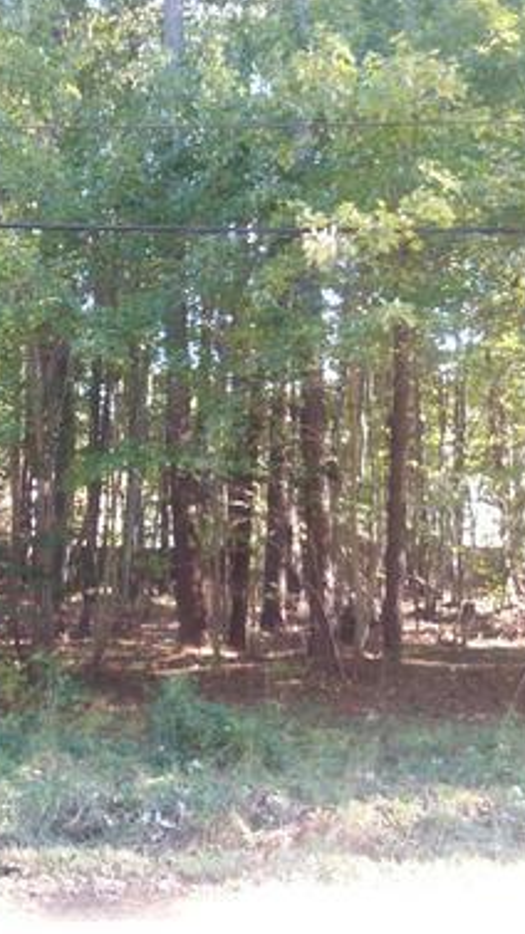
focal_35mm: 40
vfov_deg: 50.5
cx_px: 121
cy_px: 466
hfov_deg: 29.2
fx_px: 990
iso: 64
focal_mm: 2.91
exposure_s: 1/30
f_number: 1.9
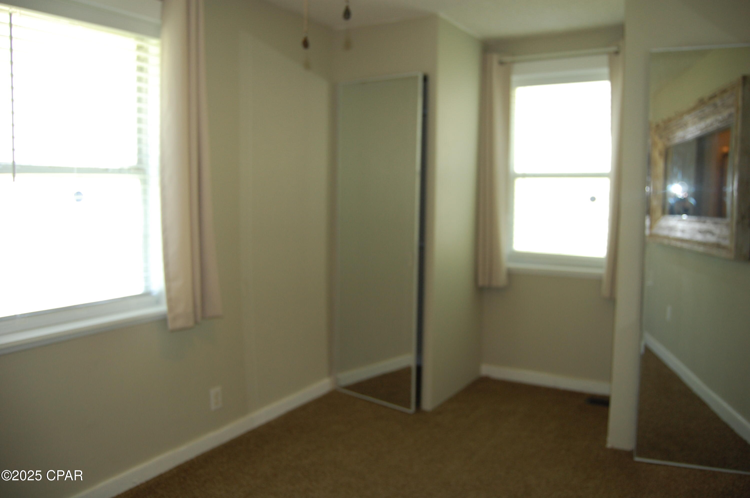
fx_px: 562
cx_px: 375
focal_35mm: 27
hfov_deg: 67.4
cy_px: 249
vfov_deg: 47.8
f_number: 3.5
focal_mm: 18
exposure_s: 1/60
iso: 400
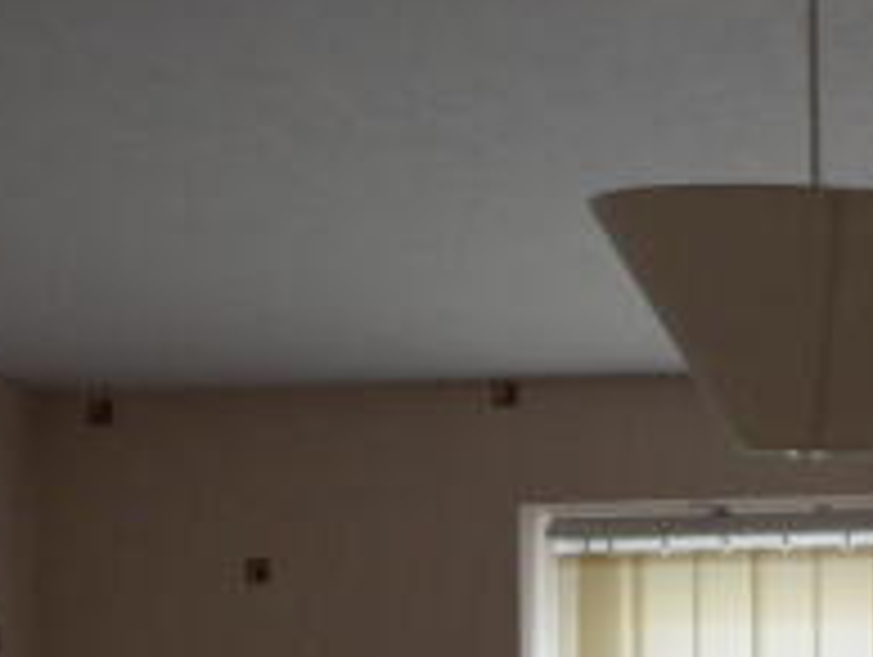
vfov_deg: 16.7
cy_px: 965
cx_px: 884
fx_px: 2045
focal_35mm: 81
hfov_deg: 23.1
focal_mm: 4.9
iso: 120
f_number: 3.5
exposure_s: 1/45
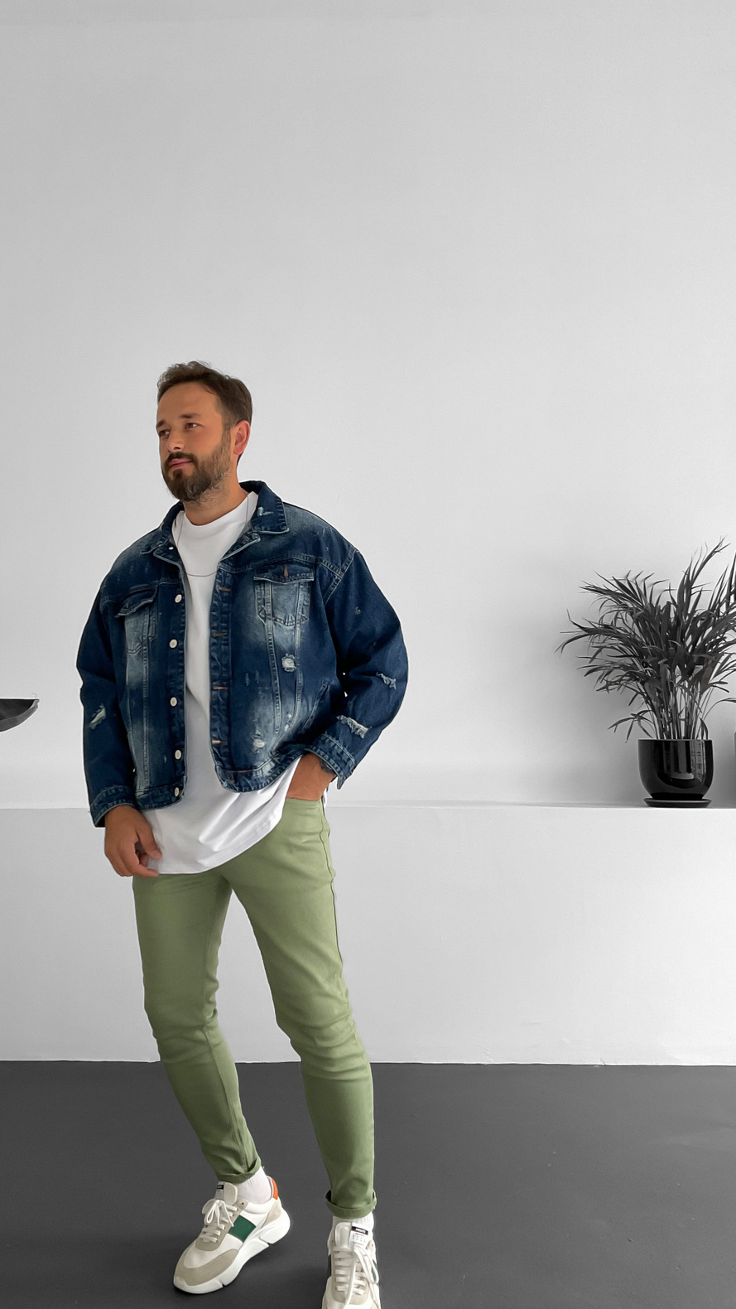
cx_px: 256
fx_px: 1110
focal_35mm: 32
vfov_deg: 61.0
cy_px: 657
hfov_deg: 36.4
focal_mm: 3
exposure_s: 1/120
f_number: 1.8
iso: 64
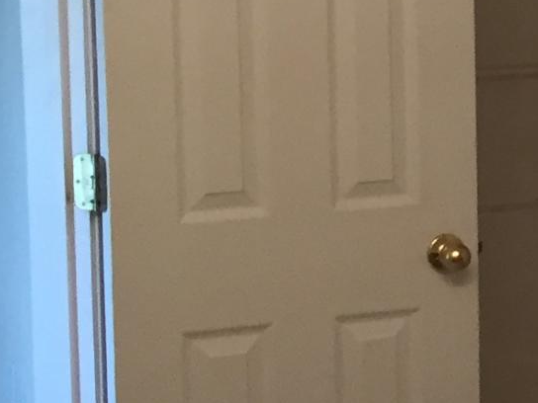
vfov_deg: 9.3
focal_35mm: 160
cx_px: 1051
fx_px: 2487
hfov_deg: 11.3
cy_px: 150
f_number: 2.2
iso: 32
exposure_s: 1/30
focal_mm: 4.15
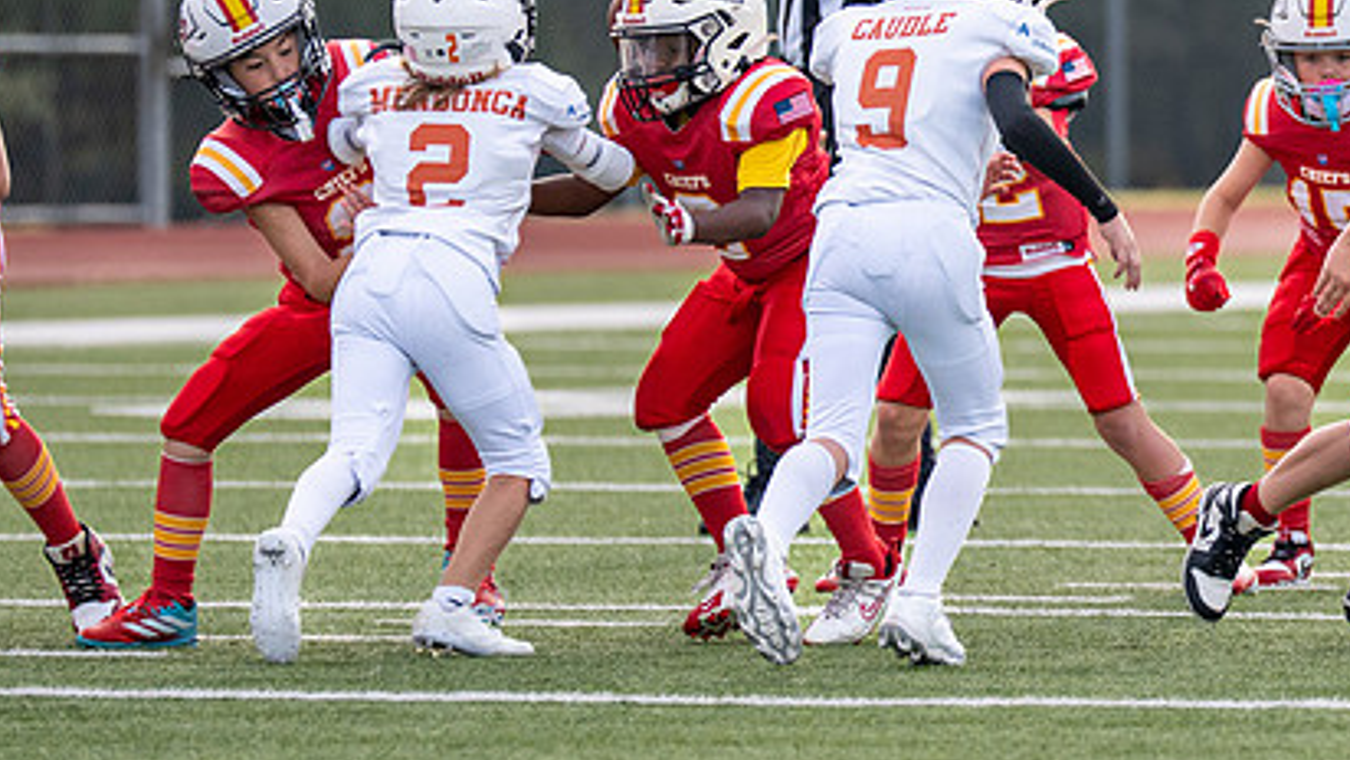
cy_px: 332
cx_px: 1435
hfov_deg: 3.5
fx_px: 22271
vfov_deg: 2.0
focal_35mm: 622
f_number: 2.8
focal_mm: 200
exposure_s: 1/2000
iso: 400
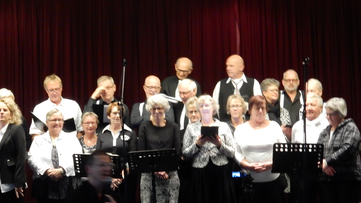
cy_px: 108
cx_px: 122
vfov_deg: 10.4
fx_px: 1110
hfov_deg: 18.4
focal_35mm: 116
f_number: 4.8
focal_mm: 12.6
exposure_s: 1/8
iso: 720
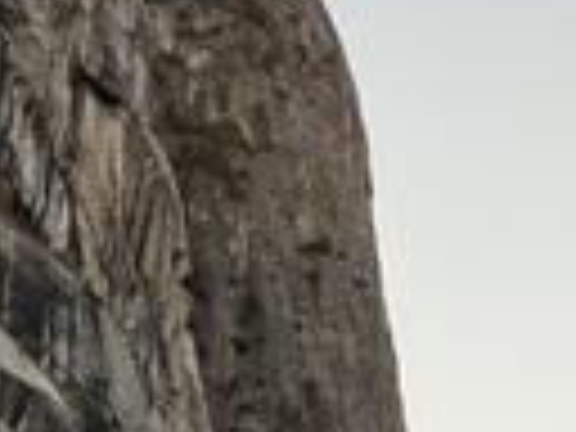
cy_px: 450
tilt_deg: +16.9
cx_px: 1058
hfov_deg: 9.0
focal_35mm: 210
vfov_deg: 7.0
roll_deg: -1.2
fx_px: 3494
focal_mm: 6.76
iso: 50
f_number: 1.78
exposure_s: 1/120
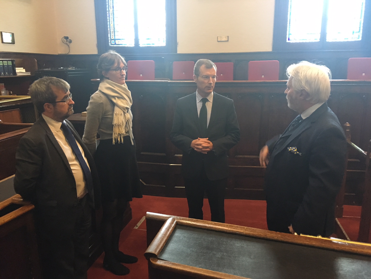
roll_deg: +0.3
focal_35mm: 29
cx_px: 186
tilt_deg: -13.7
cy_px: 140
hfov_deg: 61.7
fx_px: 311
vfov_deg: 48.2
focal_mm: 4.15
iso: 200
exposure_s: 1/25
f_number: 2.2
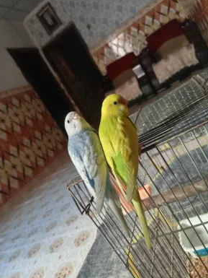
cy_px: 139
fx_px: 216
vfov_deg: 65.3
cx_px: 102
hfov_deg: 51.4
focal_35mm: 27
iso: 729
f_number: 1.8
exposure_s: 1/20
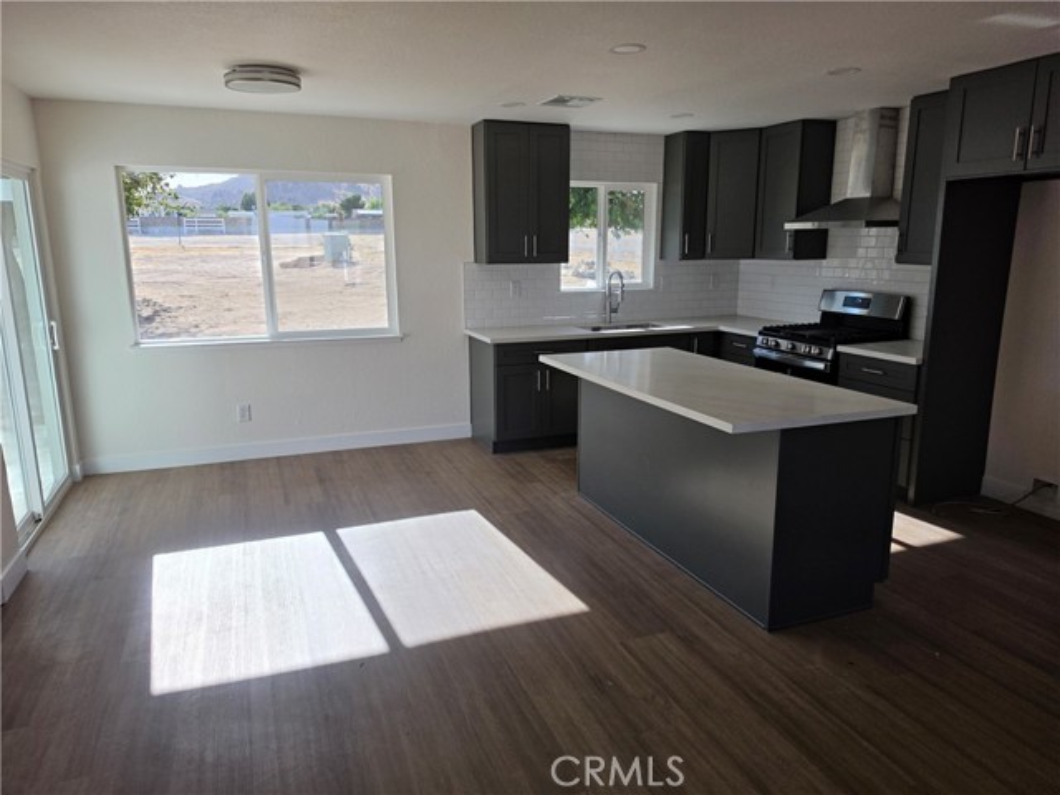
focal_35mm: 23
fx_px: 704
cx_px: 530
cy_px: 398
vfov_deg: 58.9
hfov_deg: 73.9
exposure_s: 1/3778
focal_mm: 6.5
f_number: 1.4
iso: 64
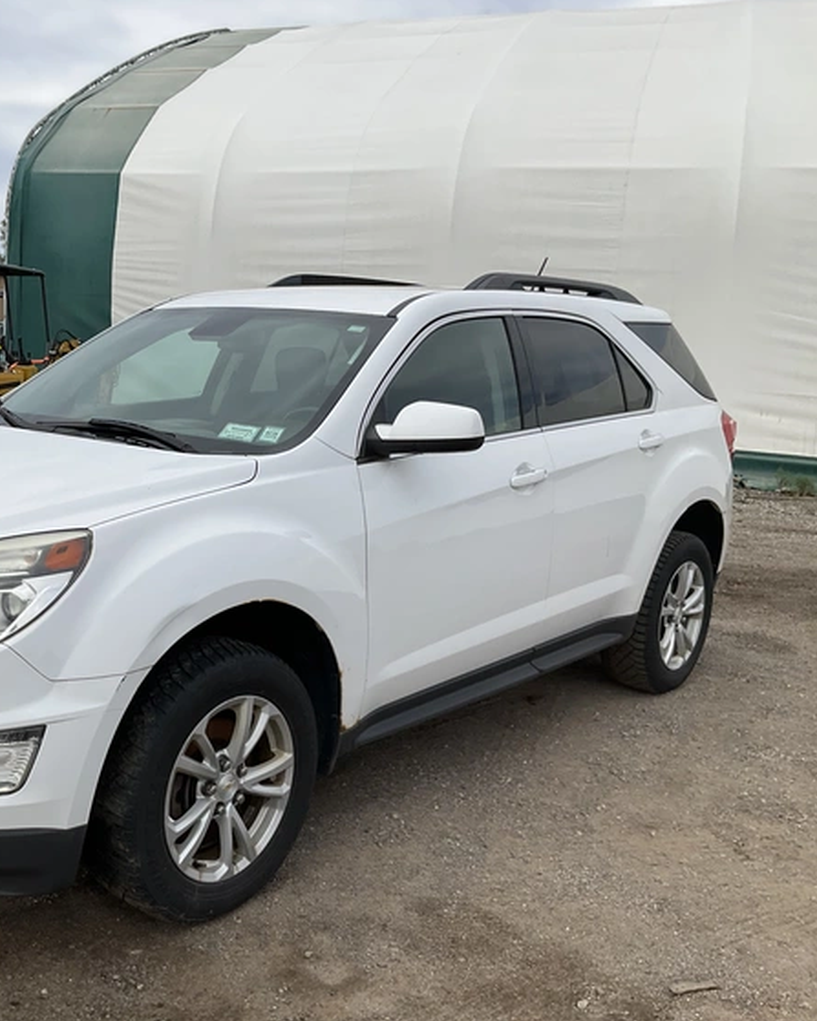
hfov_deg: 38.2
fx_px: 1149
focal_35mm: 38
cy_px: 509
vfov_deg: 47.9
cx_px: 205
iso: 25
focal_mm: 3
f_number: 1.8
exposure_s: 1/2538
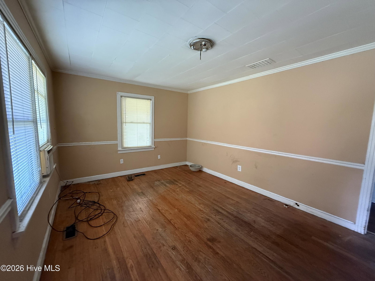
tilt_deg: -7.6
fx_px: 152
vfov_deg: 85.7
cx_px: 188
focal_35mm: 14
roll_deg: -1.7
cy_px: 140
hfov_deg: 102.1
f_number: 2.2
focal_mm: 2.22
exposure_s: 1/60
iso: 640
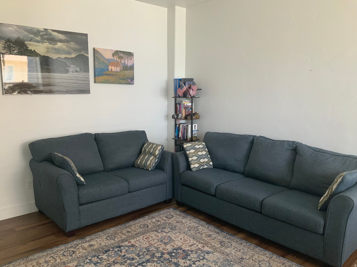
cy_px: 134
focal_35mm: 29
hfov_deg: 61.7
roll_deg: -0.3
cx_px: 178
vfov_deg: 48.2
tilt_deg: -6.8
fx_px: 299
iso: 125
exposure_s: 1/60
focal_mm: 3
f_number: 1.8
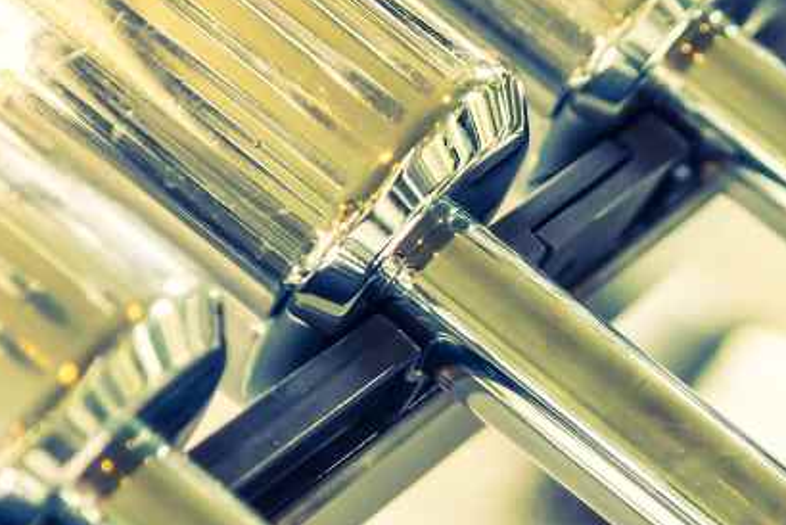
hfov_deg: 7.0
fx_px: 6401
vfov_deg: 4.7
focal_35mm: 293
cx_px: 646
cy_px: 402
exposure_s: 1/200
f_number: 4
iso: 200
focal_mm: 120
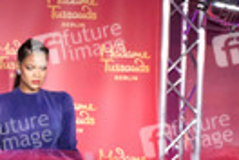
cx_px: -151
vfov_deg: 13.9
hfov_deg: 18.1
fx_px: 637
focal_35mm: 96
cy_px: 182
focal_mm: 28
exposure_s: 1/60
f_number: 4.5
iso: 1600
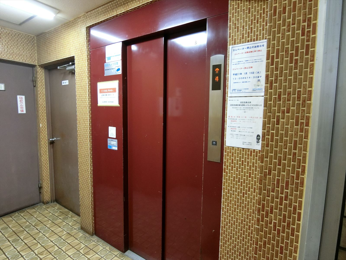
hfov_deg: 84.7
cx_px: 173
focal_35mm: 19
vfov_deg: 68.7
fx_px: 190
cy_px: 130
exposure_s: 1/50
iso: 400
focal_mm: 4.06
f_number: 2.7
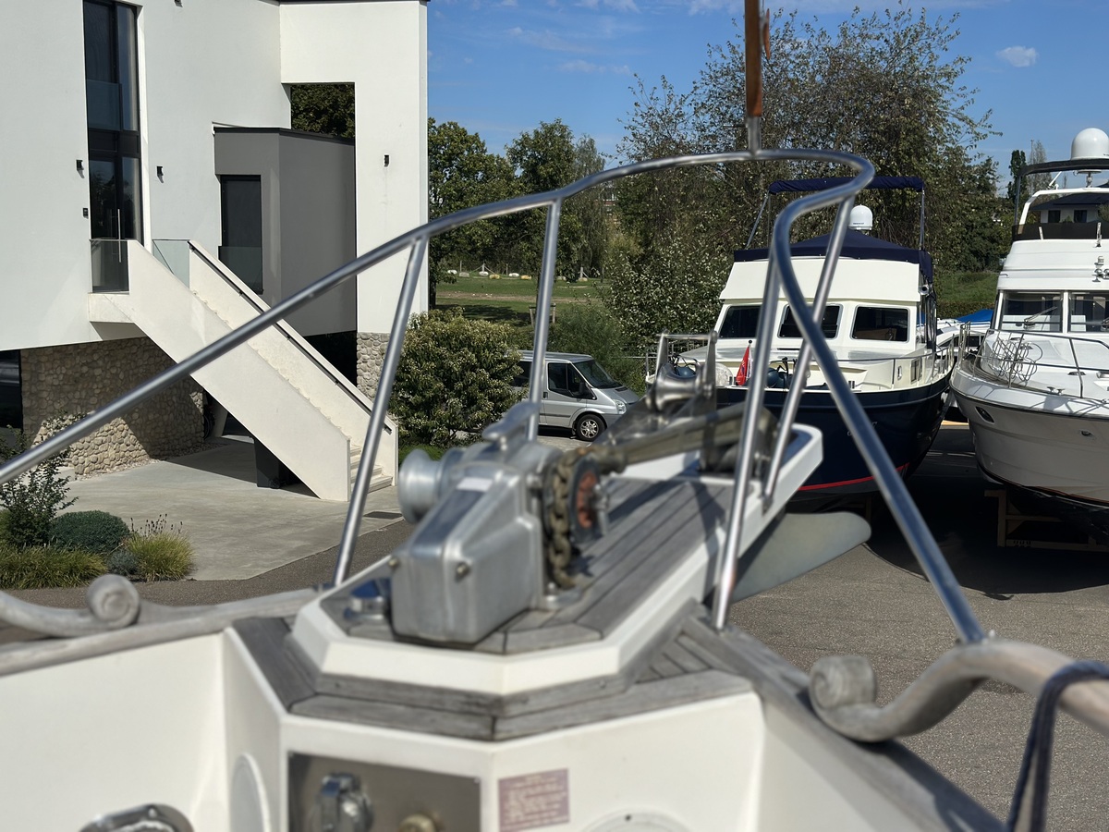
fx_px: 1538
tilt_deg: -6.6
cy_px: 416
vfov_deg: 30.3
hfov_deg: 39.7
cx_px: 554
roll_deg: -0.8
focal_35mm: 48
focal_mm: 6.86
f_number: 1.78
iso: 100
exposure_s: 1/12048
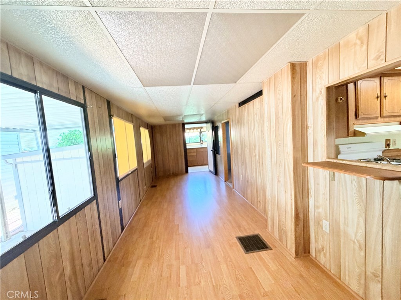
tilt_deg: -4.6
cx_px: 200
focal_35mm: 14
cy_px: 150
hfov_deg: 102.1
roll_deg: +4.7
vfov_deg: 85.7
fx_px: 162
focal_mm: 2.22
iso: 500
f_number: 2.2
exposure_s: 1/60
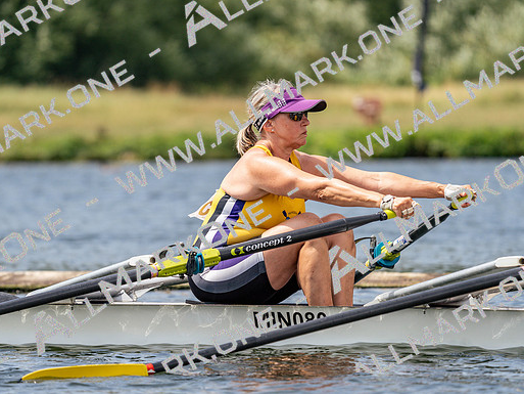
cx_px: 241
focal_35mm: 384
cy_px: 197
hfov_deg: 5.2
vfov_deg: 3.9
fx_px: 5814
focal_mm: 353
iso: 250
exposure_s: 1/1600
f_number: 6.3
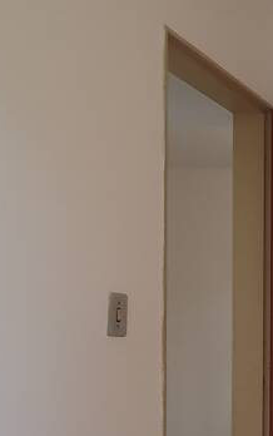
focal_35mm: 57
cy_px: 326
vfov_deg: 34.9
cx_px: 587
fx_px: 677
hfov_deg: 16.0
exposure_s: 1/60
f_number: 2.2
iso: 160
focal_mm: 1.8
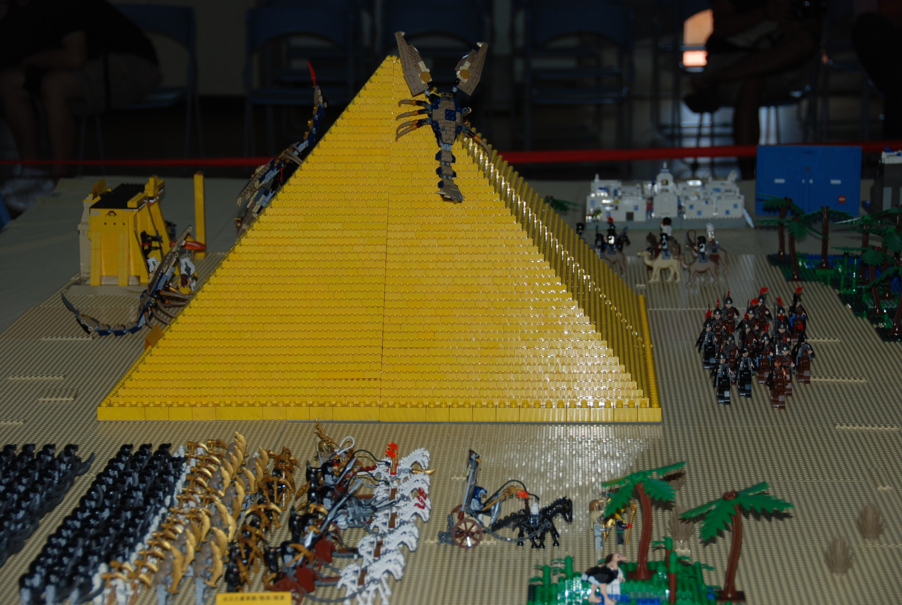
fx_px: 2260
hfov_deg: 22.6
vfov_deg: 15.3
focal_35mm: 90
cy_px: 302
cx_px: 451
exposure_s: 1/60
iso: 100
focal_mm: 60
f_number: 5
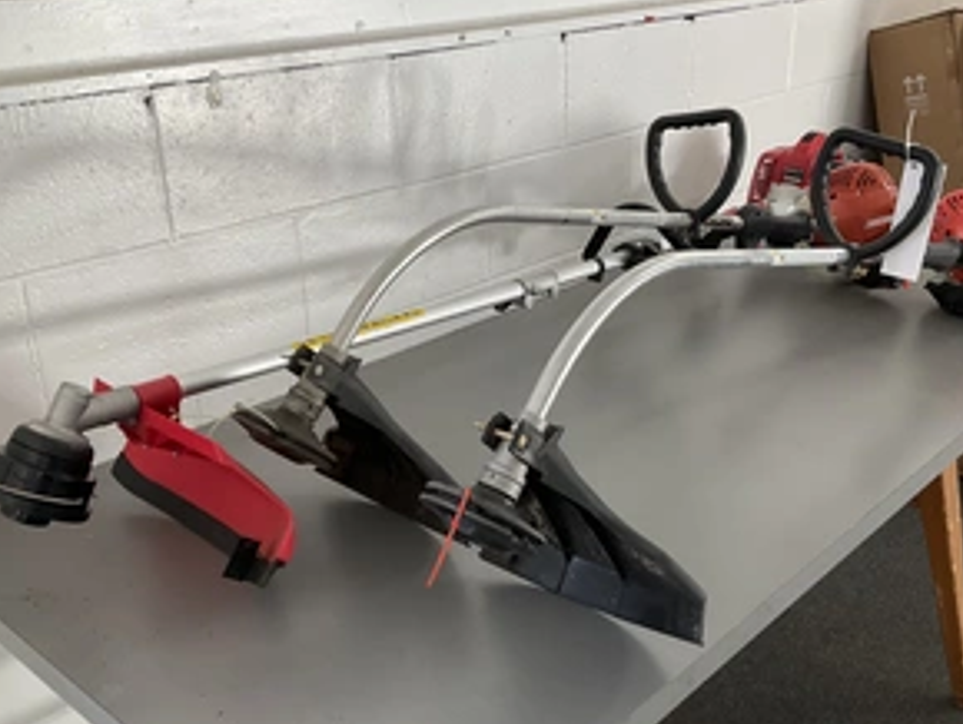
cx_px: 531
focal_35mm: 40
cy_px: 395
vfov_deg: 36.0
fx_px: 1114
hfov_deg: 46.7
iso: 80
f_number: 1.8
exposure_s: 1/60
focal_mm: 3
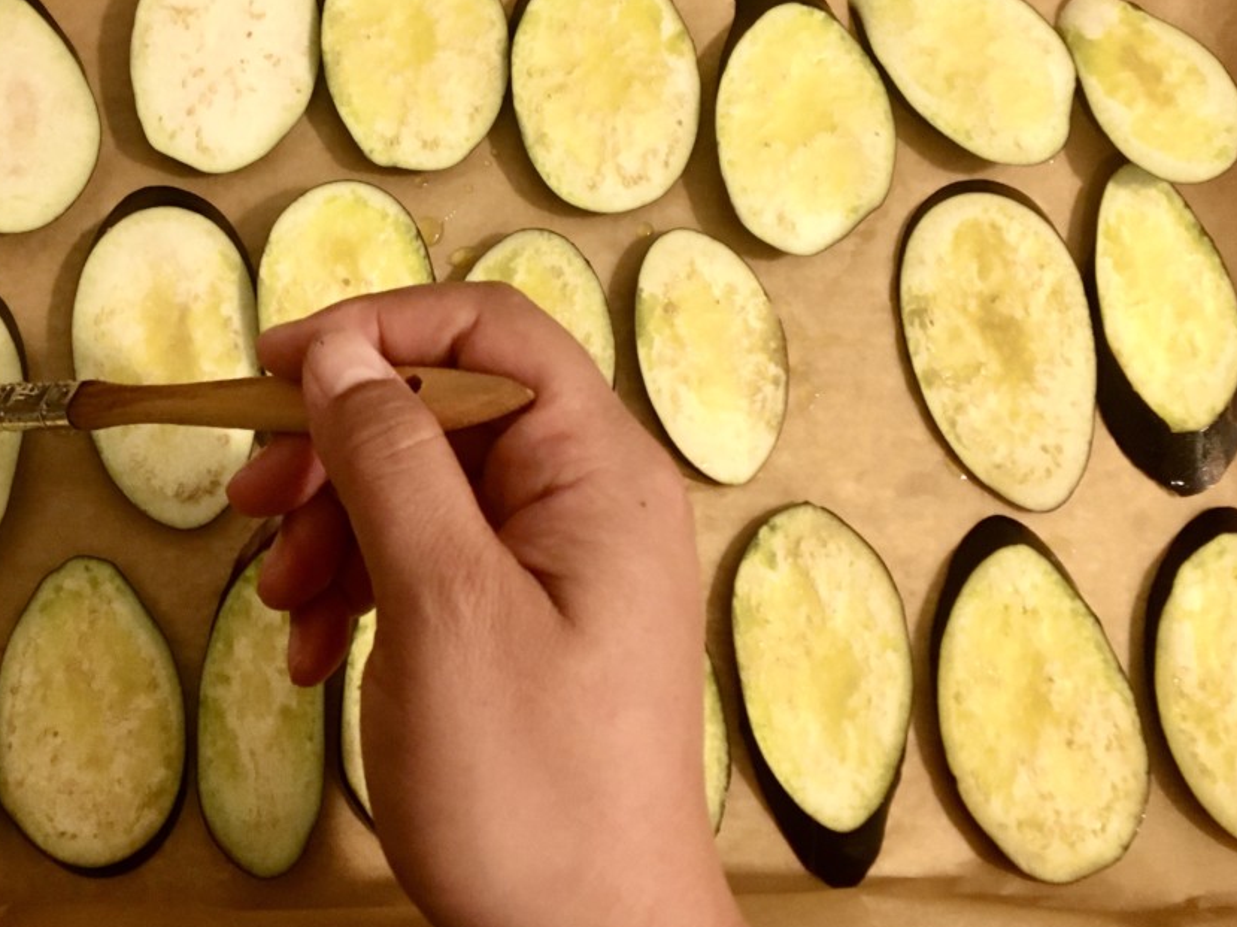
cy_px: 355
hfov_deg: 44.2
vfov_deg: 34.2
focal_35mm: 42
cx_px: 421
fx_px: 1500
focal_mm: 4.15
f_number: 2.2
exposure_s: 1/17
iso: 200
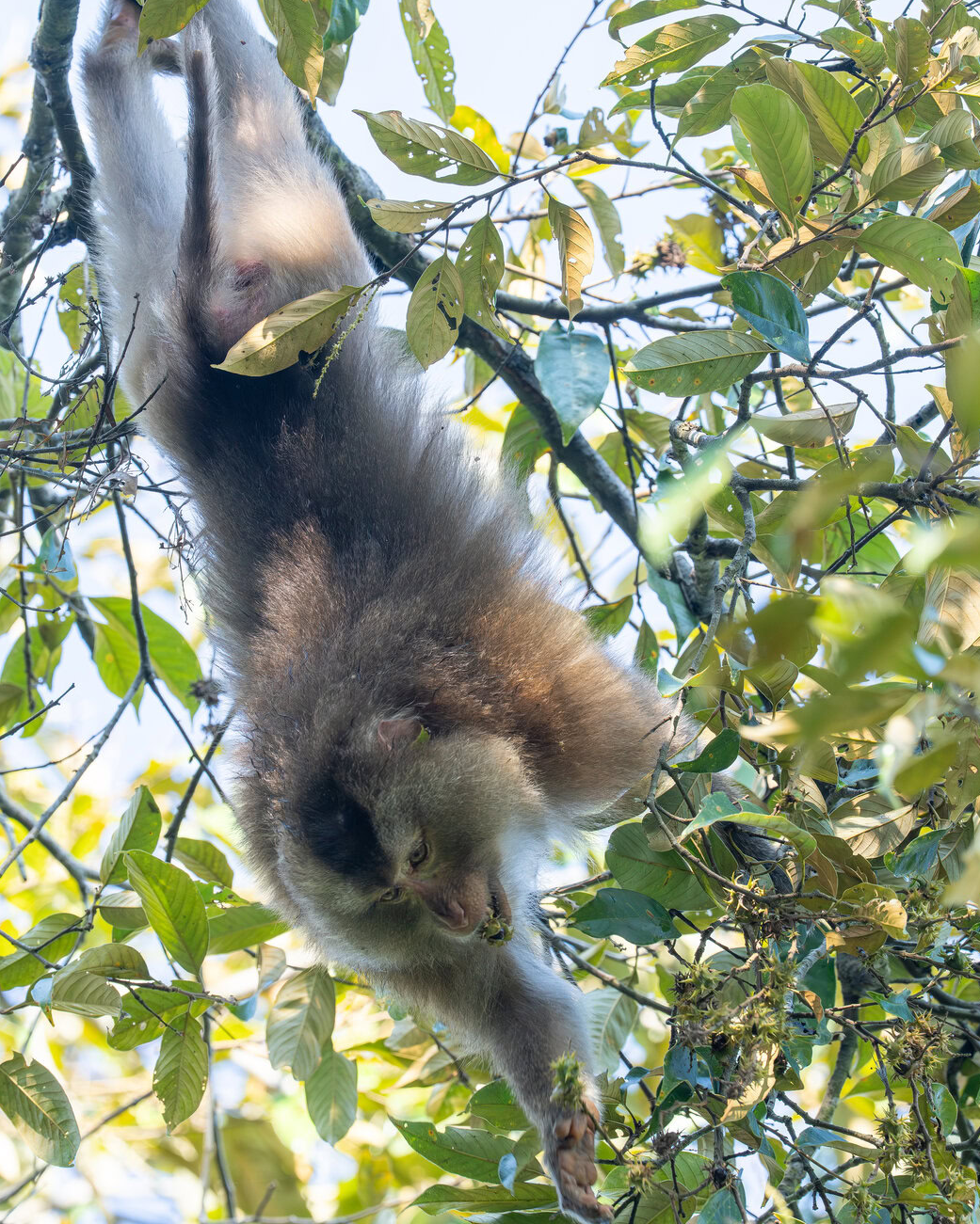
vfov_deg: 2.0
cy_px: 590
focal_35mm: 974
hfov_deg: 1.6
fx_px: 35308
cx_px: 486
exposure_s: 1/250
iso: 640
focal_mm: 600
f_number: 7.1
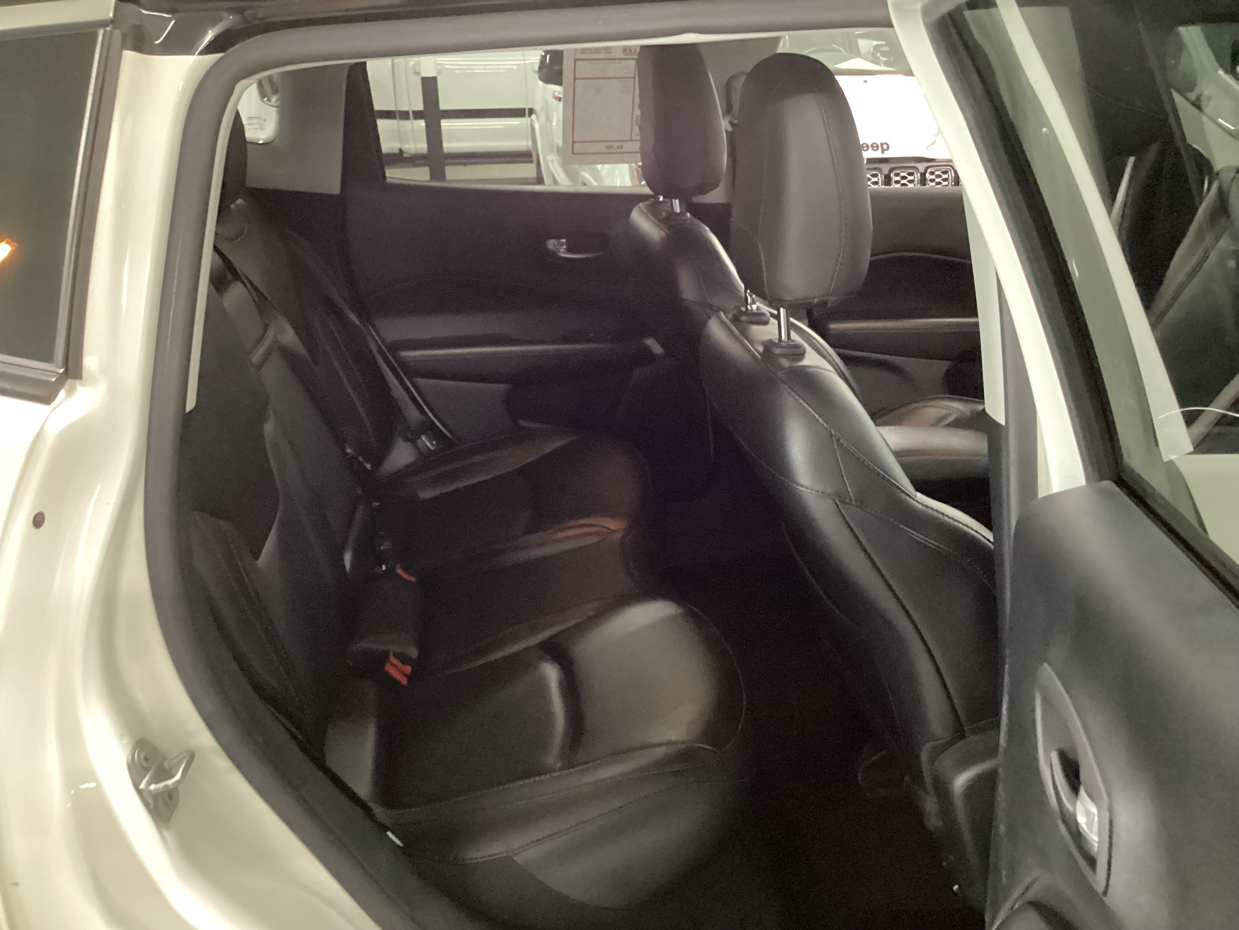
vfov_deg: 45.4
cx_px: 620
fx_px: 1110
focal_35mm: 31
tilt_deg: -23.6
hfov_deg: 58.4
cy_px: 465
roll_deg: +1.4
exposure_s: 1/20
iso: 640
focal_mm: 3.3
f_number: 2.4
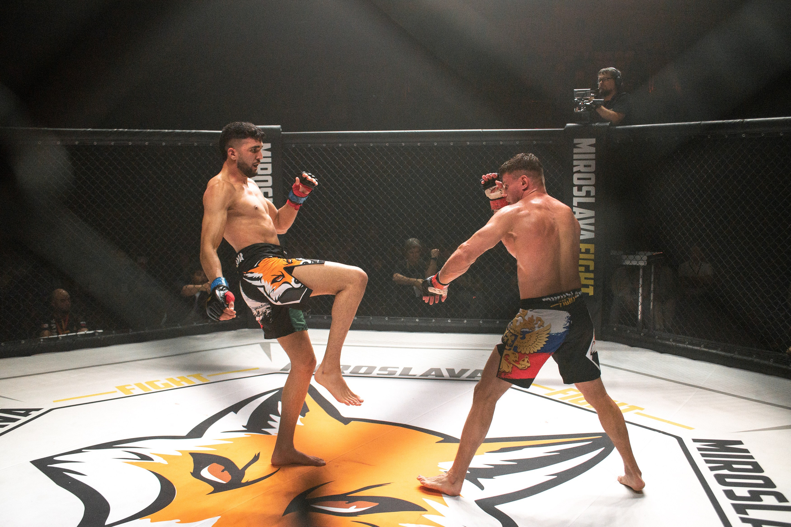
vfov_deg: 33.3
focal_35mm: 40
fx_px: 881
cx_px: 407
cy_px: 264
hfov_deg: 48.3
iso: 2000
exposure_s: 1/4000
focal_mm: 38
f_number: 4
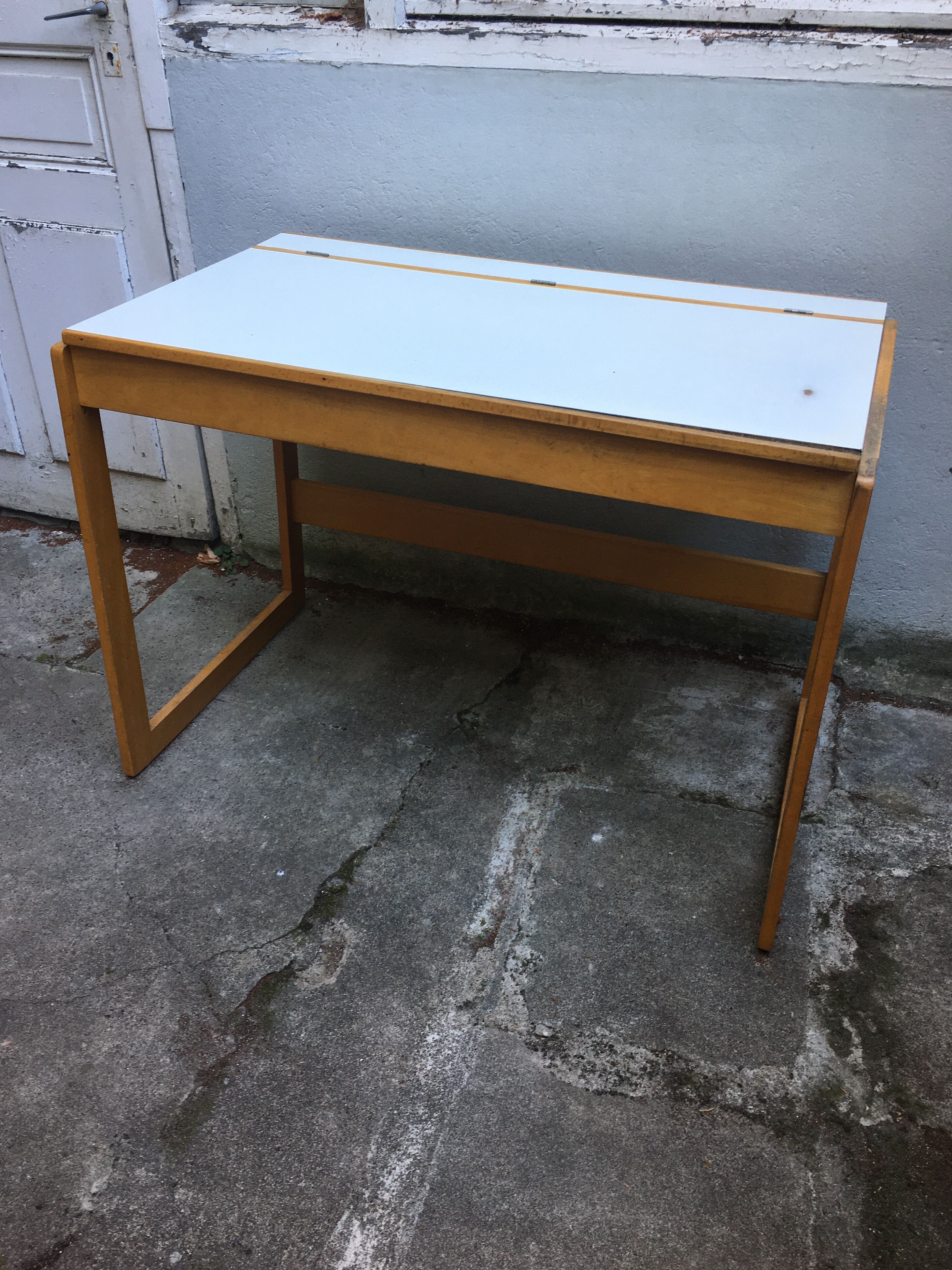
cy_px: 626
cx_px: 472
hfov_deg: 46.8
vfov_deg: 60.0
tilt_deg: -34.2
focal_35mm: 30
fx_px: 1100
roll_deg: +0.6
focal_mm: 4.15
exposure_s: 1/50
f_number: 2.2
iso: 32
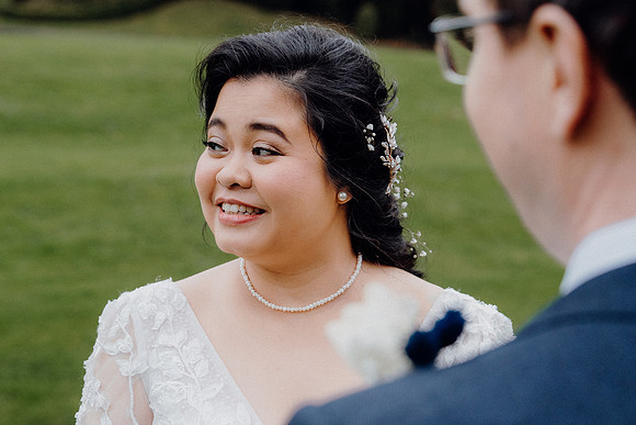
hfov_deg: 28.8
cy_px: 212
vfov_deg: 19.5
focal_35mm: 70
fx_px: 1237
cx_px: 318
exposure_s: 1/160
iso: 800
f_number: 3.5
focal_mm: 47
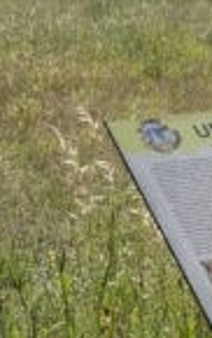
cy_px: 16
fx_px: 1788
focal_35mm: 194
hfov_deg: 6.8
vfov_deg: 10.7
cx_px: 170
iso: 200
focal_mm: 24.3
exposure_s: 1/480
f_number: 7.1
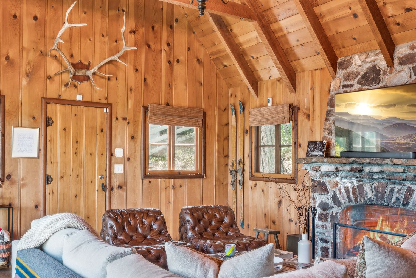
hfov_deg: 49.3
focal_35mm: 39
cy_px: 147
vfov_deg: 34.1
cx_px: 230
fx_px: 453
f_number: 13
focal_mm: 16.5
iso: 100
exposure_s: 1/1.25
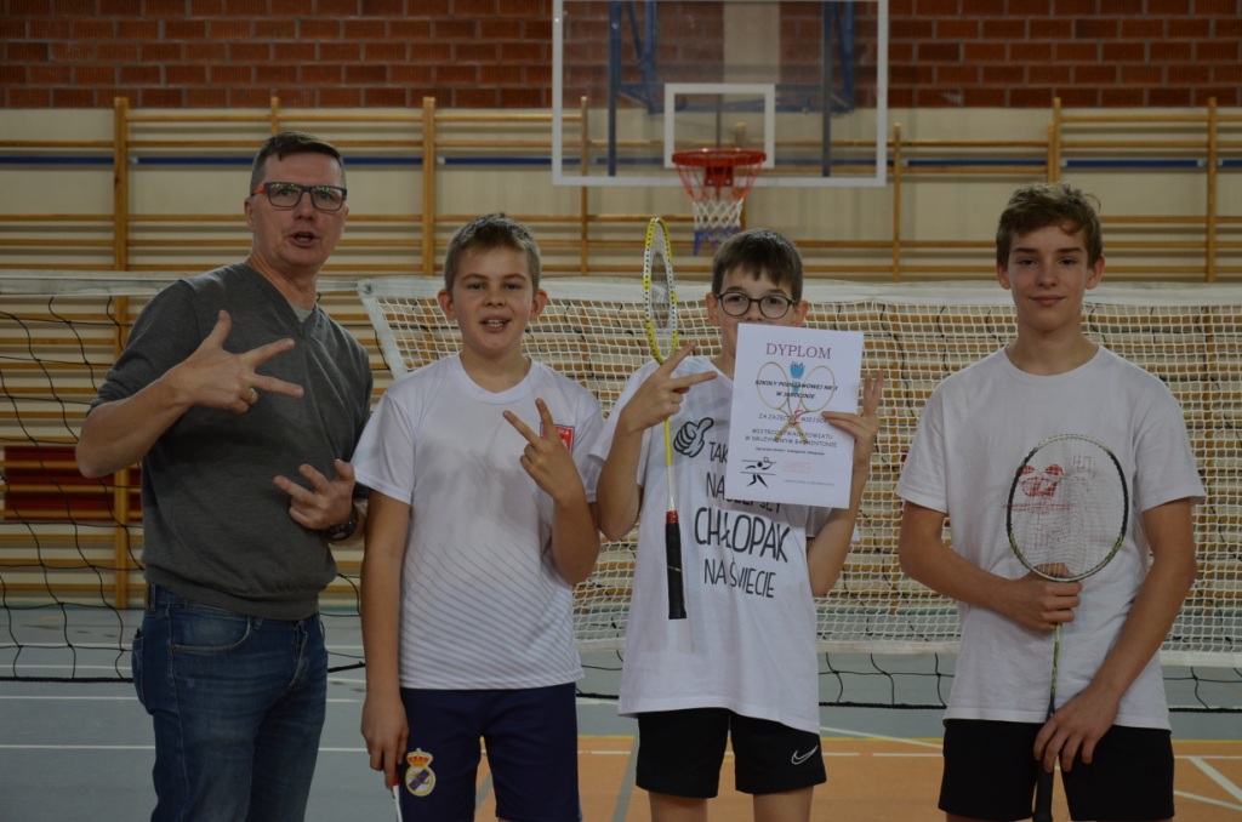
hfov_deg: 28.1
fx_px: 2479
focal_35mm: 72
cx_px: 621
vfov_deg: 18.8
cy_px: 411
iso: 800
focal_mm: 48
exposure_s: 1/60
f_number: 4.8
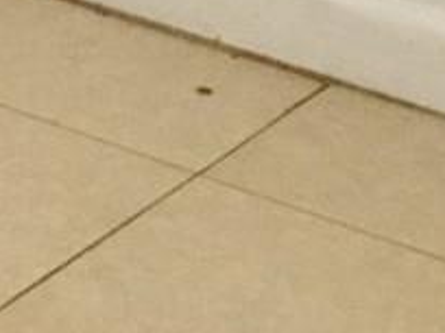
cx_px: -299
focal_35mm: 228
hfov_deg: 8.4
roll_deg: -3.0
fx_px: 2931
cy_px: -501
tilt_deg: -11.8
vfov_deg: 6.2
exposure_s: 1/24
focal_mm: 4.15
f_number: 2.2
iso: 200
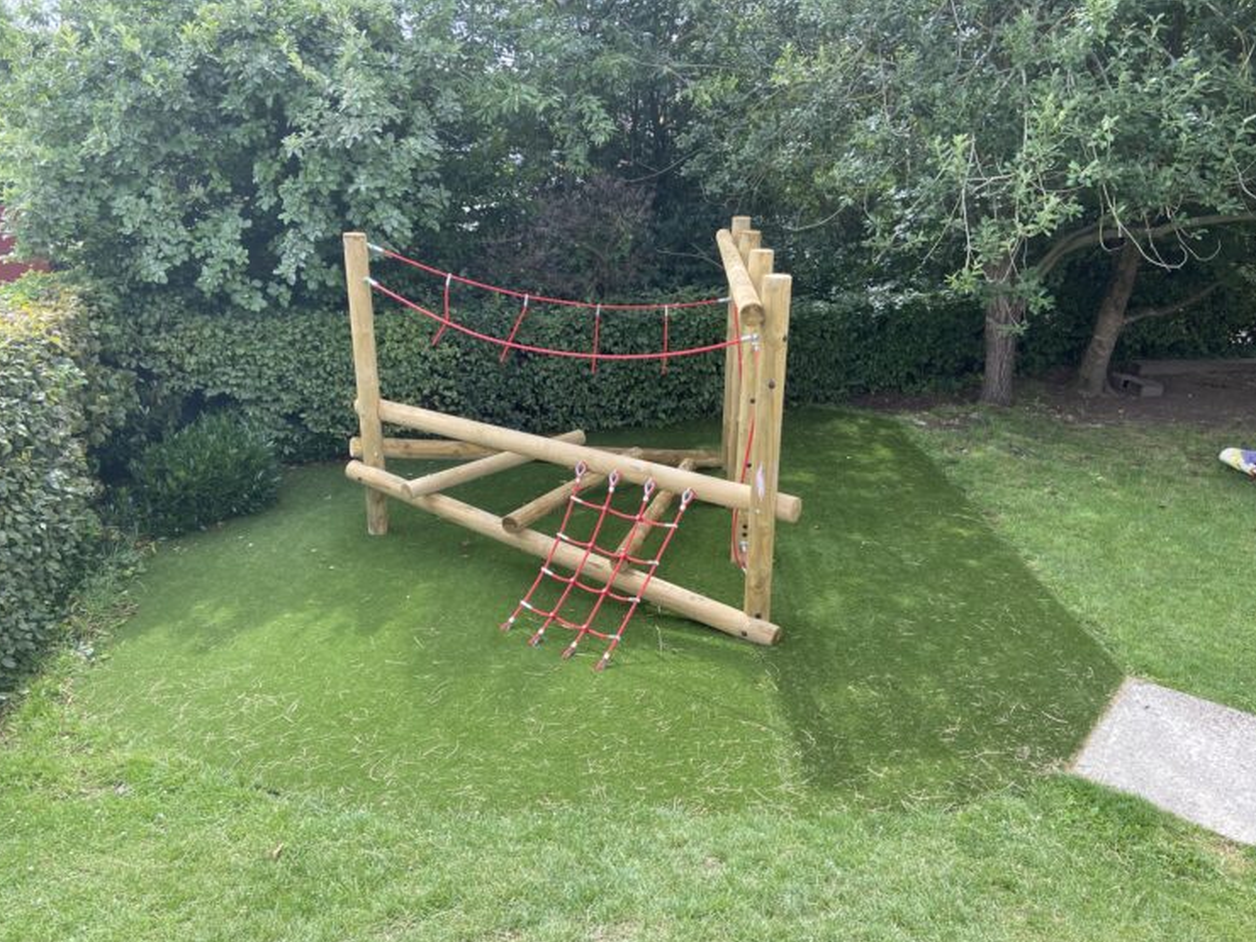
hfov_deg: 65.3
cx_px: 630
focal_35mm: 27
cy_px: 487
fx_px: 980
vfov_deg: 51.3
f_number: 1.8
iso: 32
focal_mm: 4.25
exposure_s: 1/444
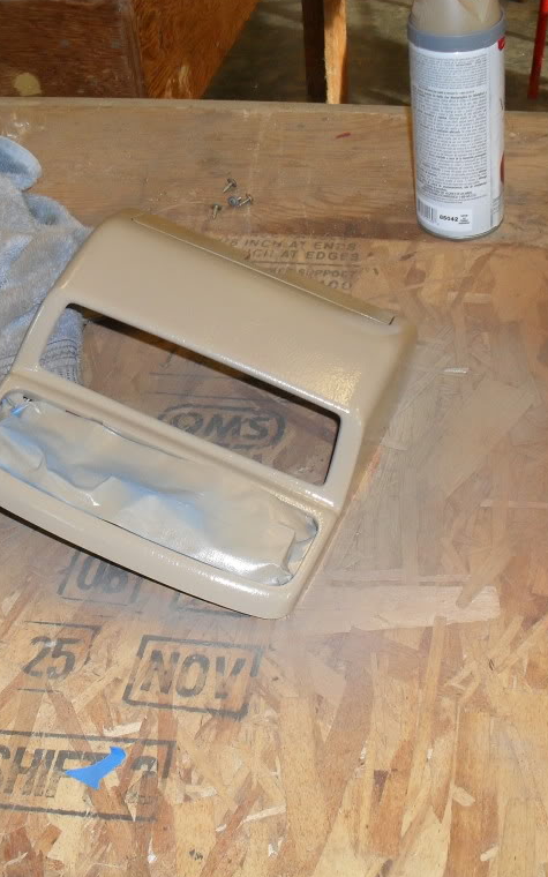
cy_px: 436
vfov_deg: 40.3
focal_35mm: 50
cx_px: 195
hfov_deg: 25.7
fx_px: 1195
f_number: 3.2
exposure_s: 1/45
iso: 200
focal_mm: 6.3
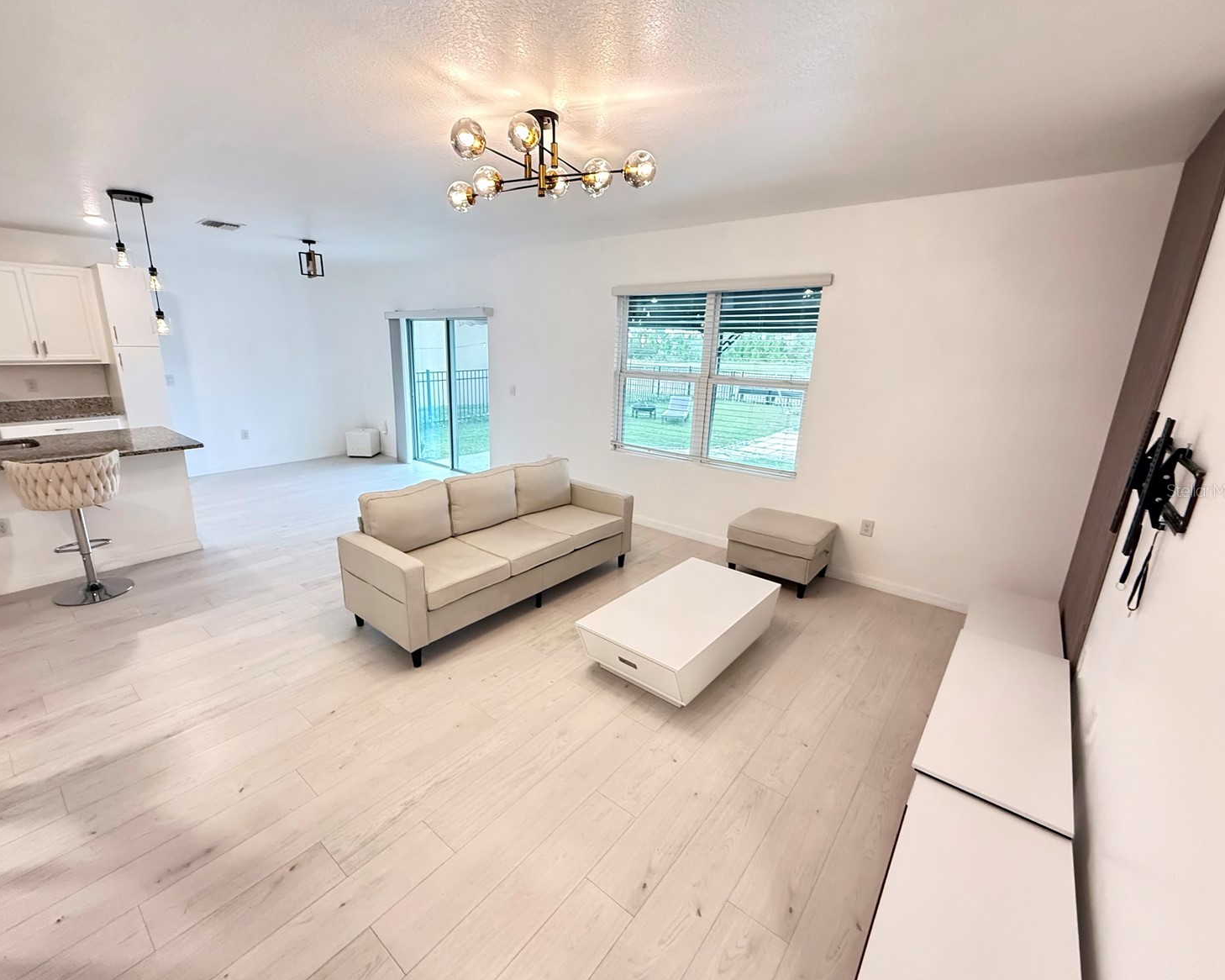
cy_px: 490
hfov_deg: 96.7
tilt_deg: -14.9
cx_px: 574
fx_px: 544
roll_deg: -1.5
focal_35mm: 15
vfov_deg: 84.0
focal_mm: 2.22
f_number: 2.2
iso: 640
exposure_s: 1/60
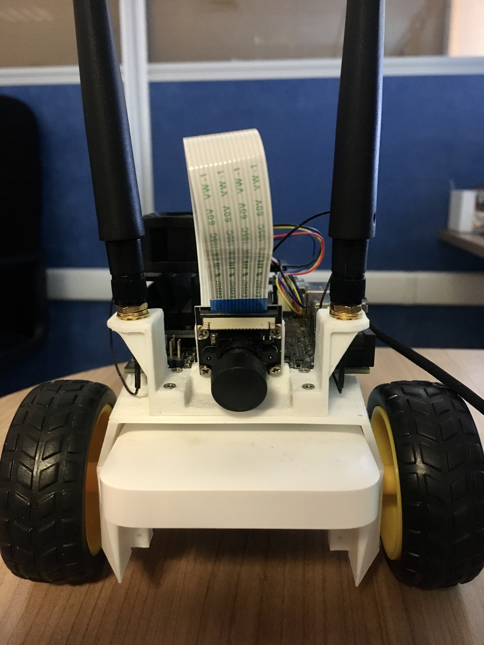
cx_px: 242
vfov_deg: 61.7
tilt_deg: -14.6
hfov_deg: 48.2
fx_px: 541
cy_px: 322
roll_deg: -1.8
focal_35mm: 29
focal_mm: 4.15
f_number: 2.2
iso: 200
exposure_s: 1/17
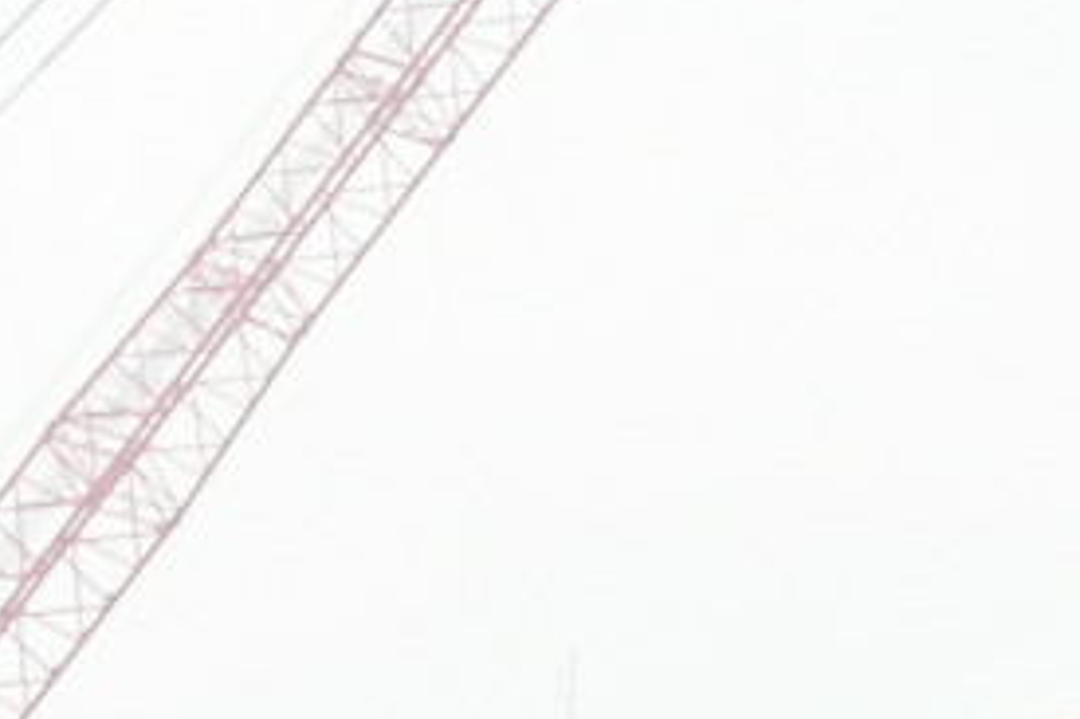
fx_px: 6896
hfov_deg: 8.7
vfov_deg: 5.9
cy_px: 1308
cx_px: -727
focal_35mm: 230
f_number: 5.6
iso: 250
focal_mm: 26
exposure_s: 1/200
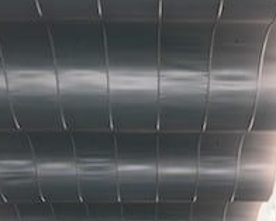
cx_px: 169
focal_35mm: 69
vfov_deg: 18.0
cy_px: 390
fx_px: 564
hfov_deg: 27.4
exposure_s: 1/160
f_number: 5
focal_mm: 16
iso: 500
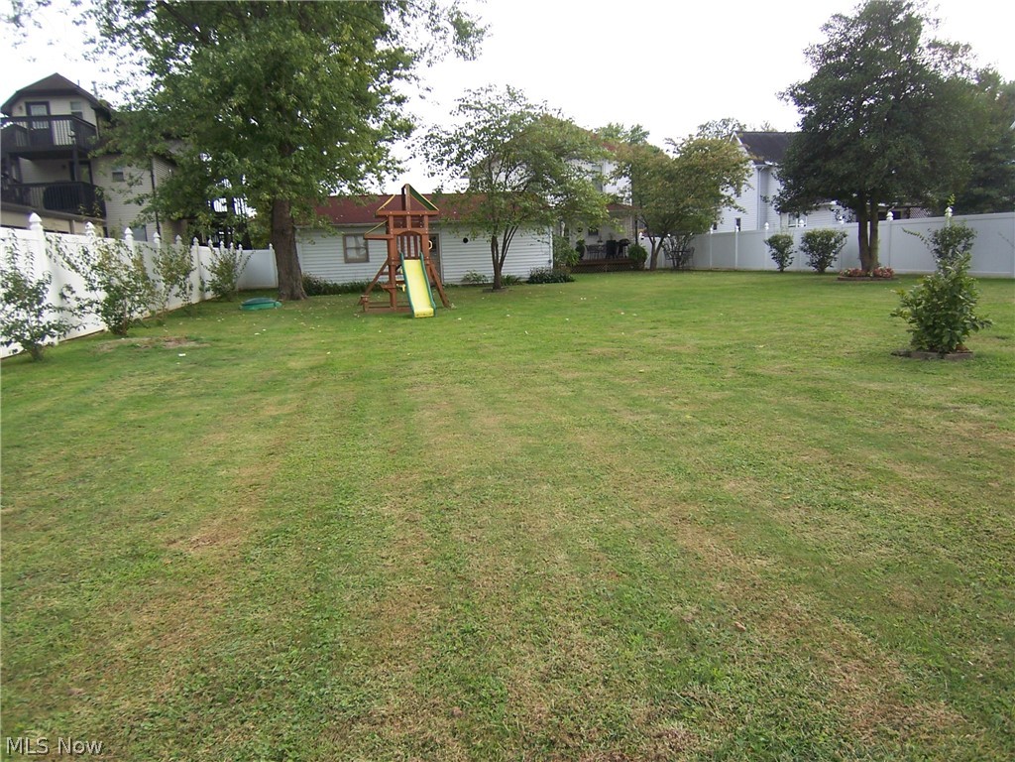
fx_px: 674
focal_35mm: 23
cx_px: 508
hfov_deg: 73.9
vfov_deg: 58.9
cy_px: 381
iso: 64
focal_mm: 3.8
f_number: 2.8
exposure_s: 1/200
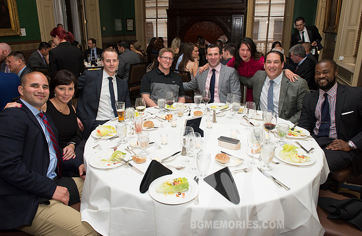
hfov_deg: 71.3
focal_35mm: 25
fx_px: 252
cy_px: 110
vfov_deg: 50.1
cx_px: 178
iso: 1600
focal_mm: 24
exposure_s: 1/100
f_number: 8
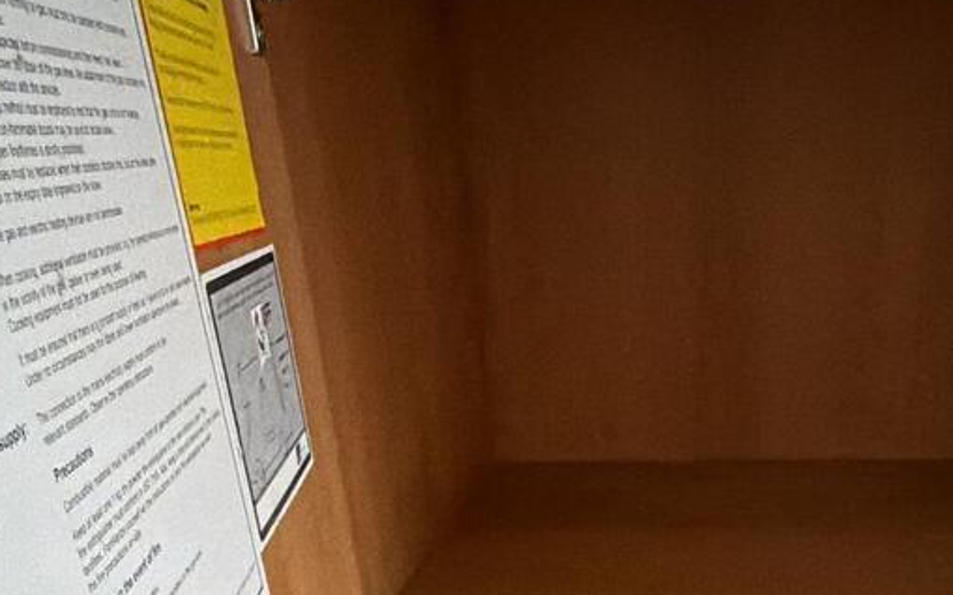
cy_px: 685
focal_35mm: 42
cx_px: 693
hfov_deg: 45.8
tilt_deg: -27.8
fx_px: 1091
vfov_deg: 27.4
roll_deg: +3.6
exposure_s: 1/55
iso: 1250
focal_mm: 2.22
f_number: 2.2
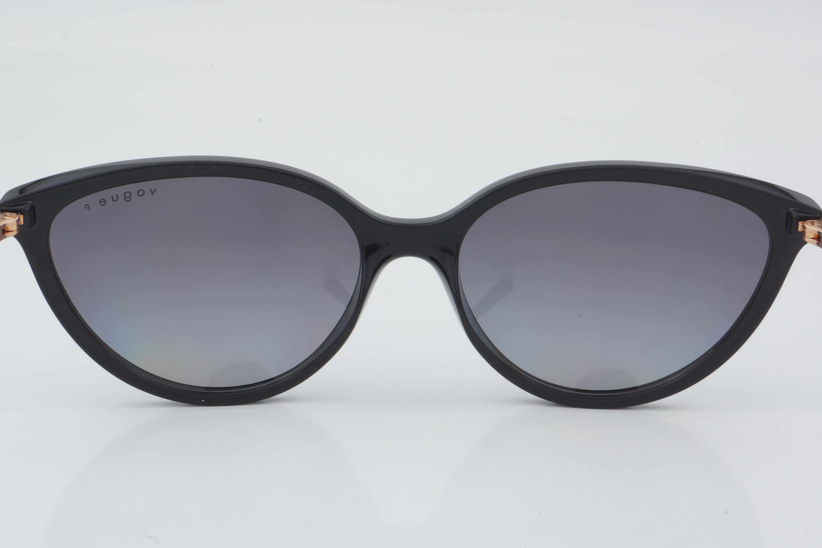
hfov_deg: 27.0
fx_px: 1712
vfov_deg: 18.2
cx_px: 411
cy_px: 274
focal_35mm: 75
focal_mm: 50
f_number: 32
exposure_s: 1/3
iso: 100
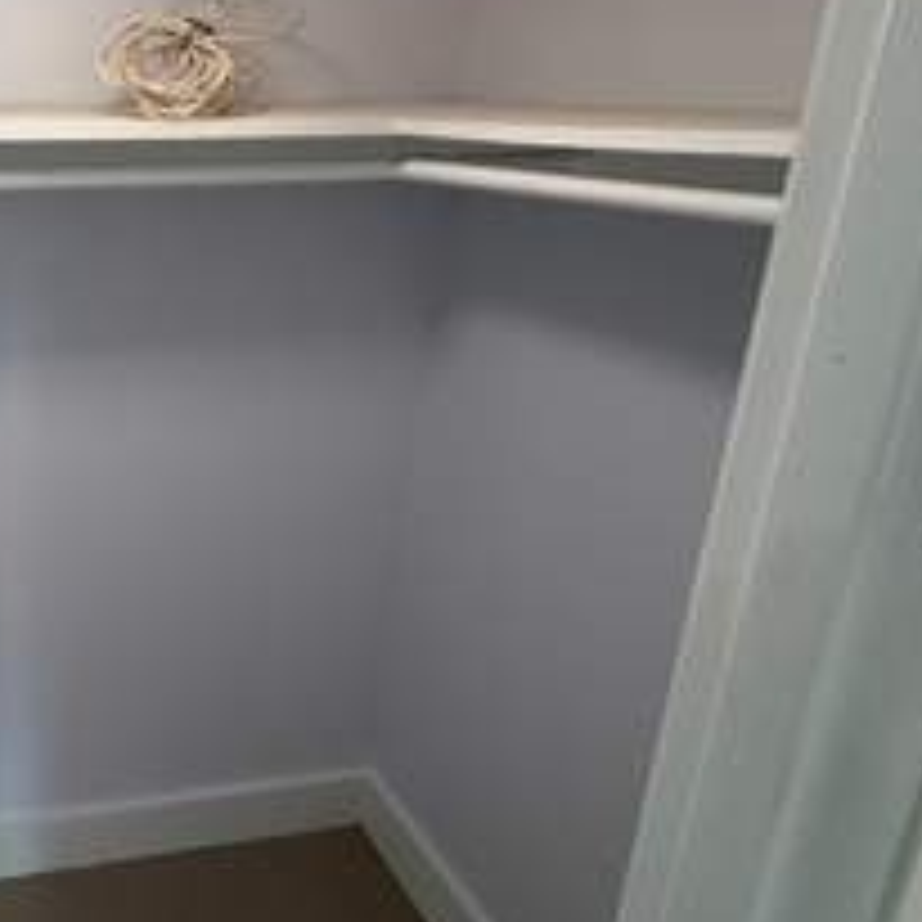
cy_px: 315
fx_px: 874
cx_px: 18
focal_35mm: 29
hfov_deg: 47.1
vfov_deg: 54.6
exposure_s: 1/120
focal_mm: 2.22
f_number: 2.2
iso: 160
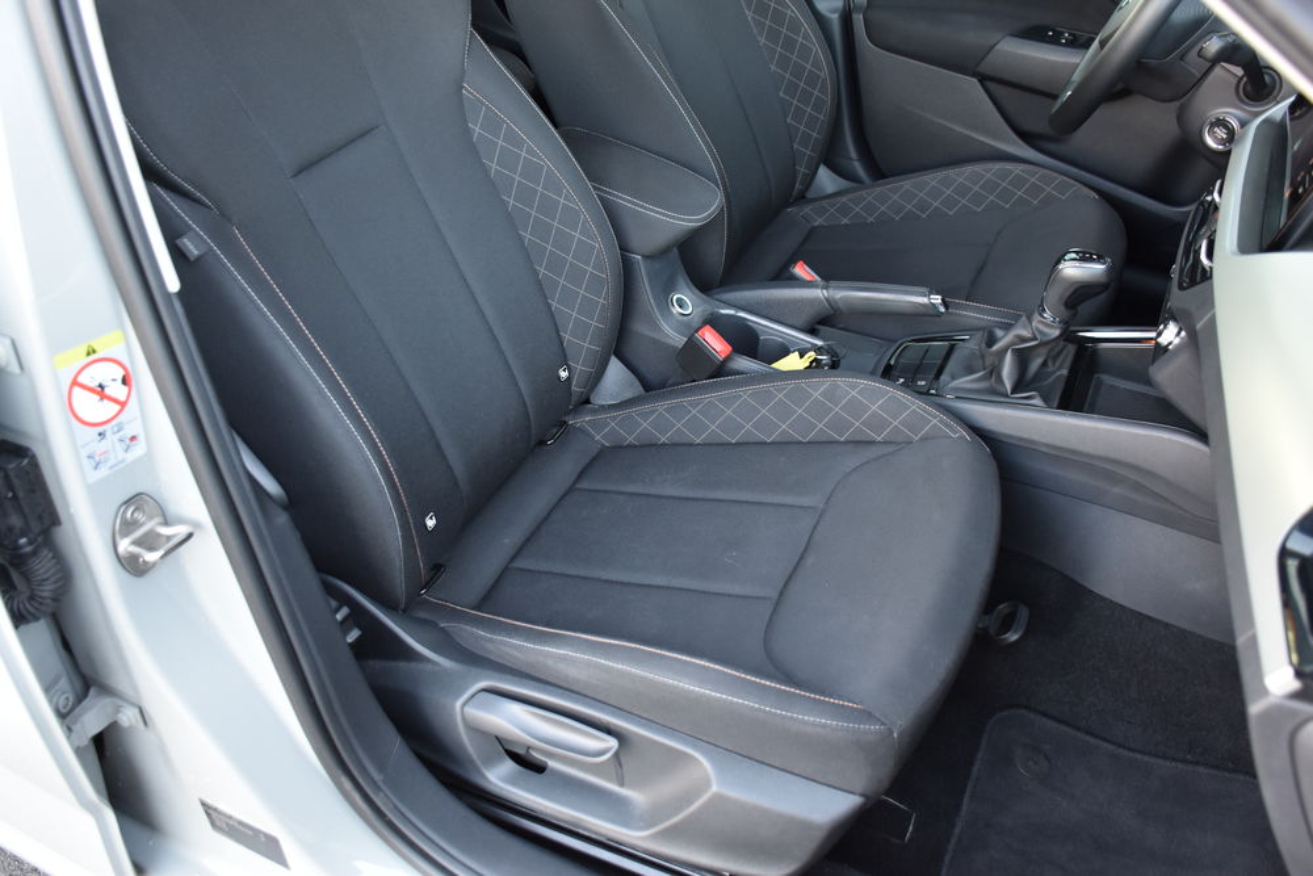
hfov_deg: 57.2
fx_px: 1204
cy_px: 438
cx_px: 656
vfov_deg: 40.0
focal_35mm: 33
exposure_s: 1/60
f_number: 4
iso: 720
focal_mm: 22
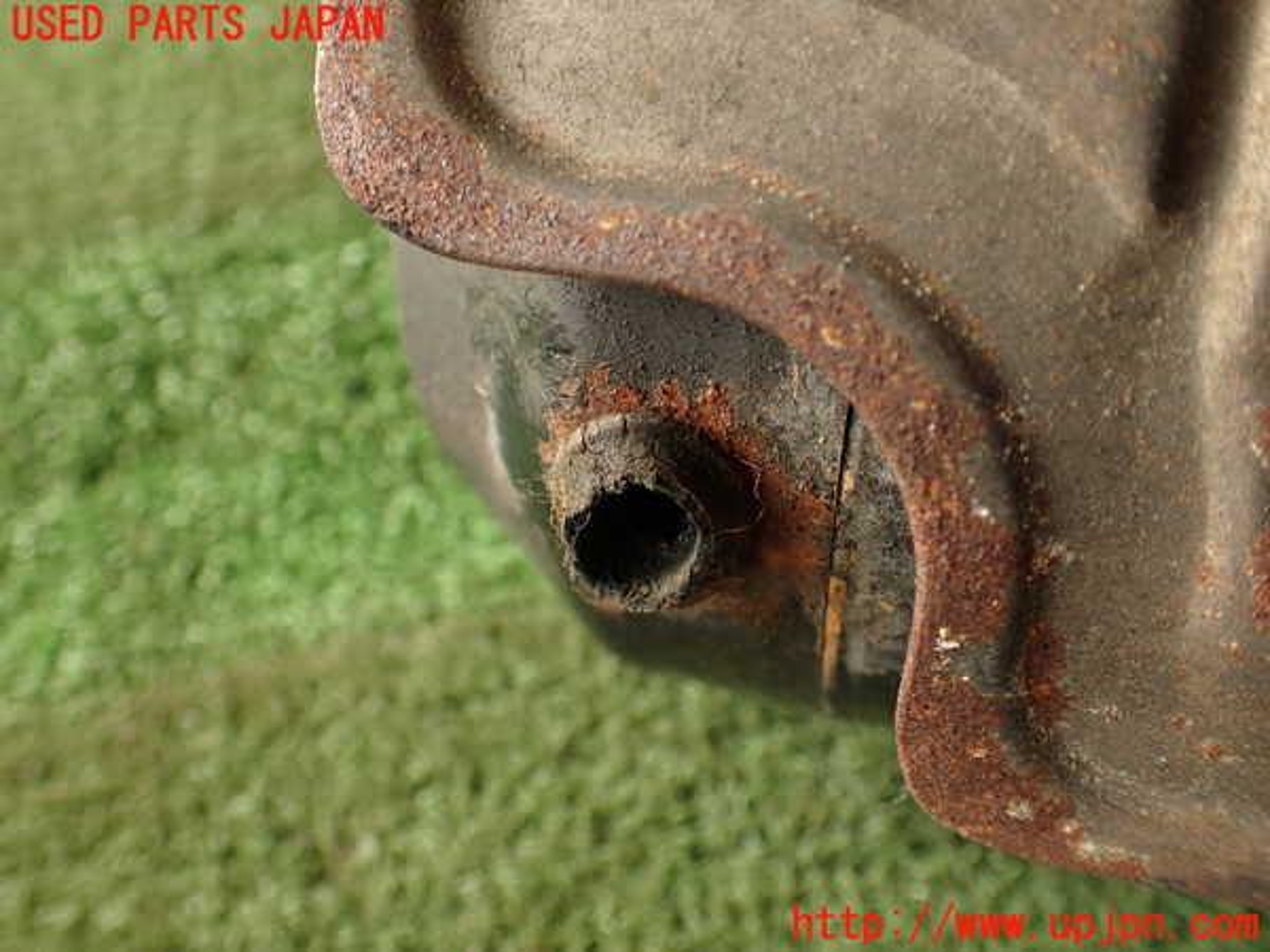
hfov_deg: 56.8
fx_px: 1174
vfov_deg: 44.2
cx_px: 635
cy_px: 476
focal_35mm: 32
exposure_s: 1/60
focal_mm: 5.79
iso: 100
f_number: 2.4
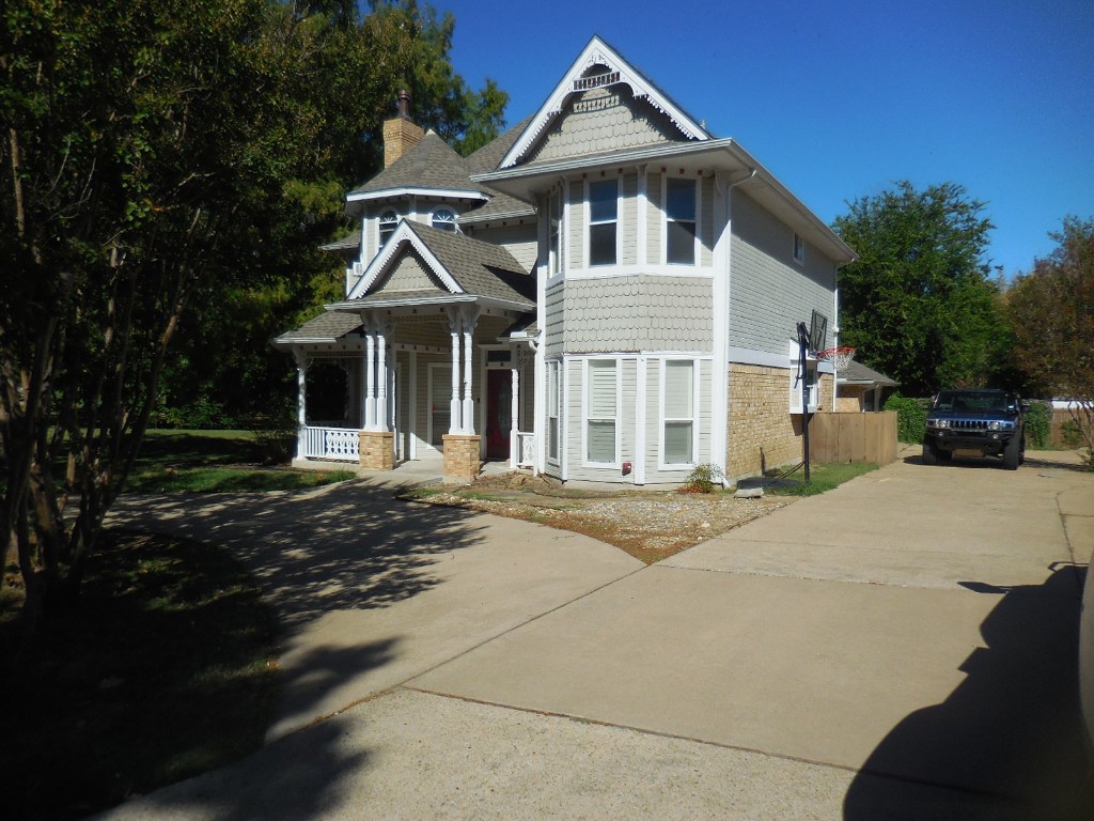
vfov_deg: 54.9
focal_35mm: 25
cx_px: 547
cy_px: 410
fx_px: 790
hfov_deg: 69.4
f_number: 6.6
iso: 125
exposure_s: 1/500
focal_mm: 4.5
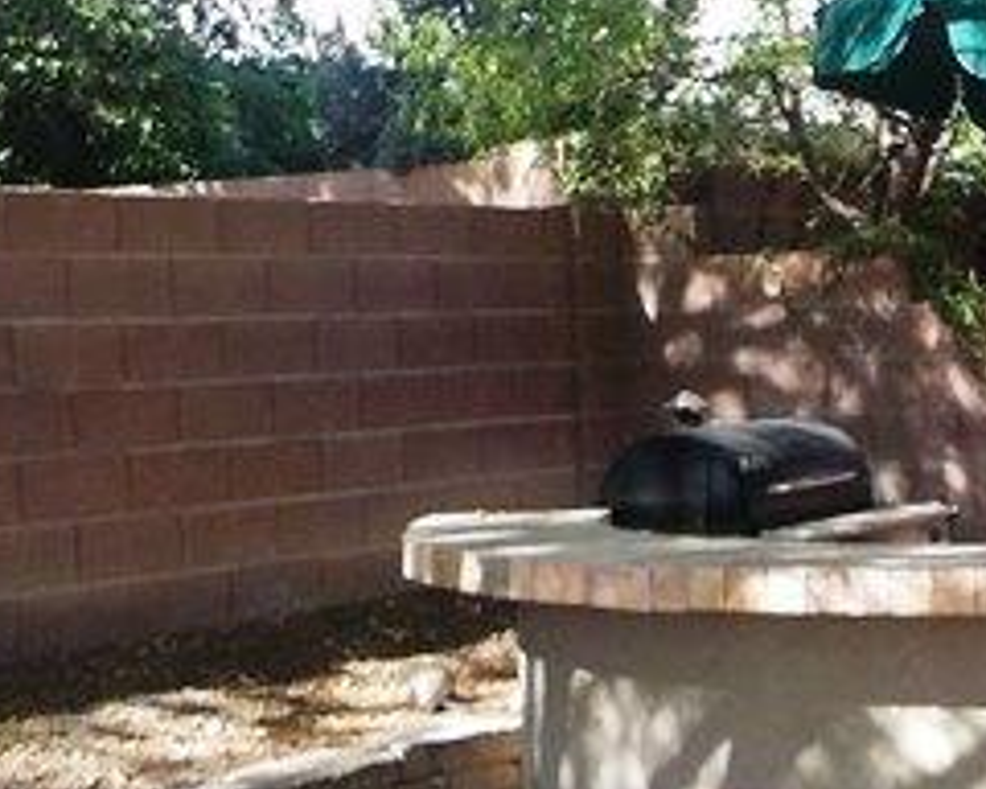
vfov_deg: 19.7
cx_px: 1130
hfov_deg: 22.8
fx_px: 2276
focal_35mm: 78
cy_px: 366
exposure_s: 1/160
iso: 125
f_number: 3.3
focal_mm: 4.1
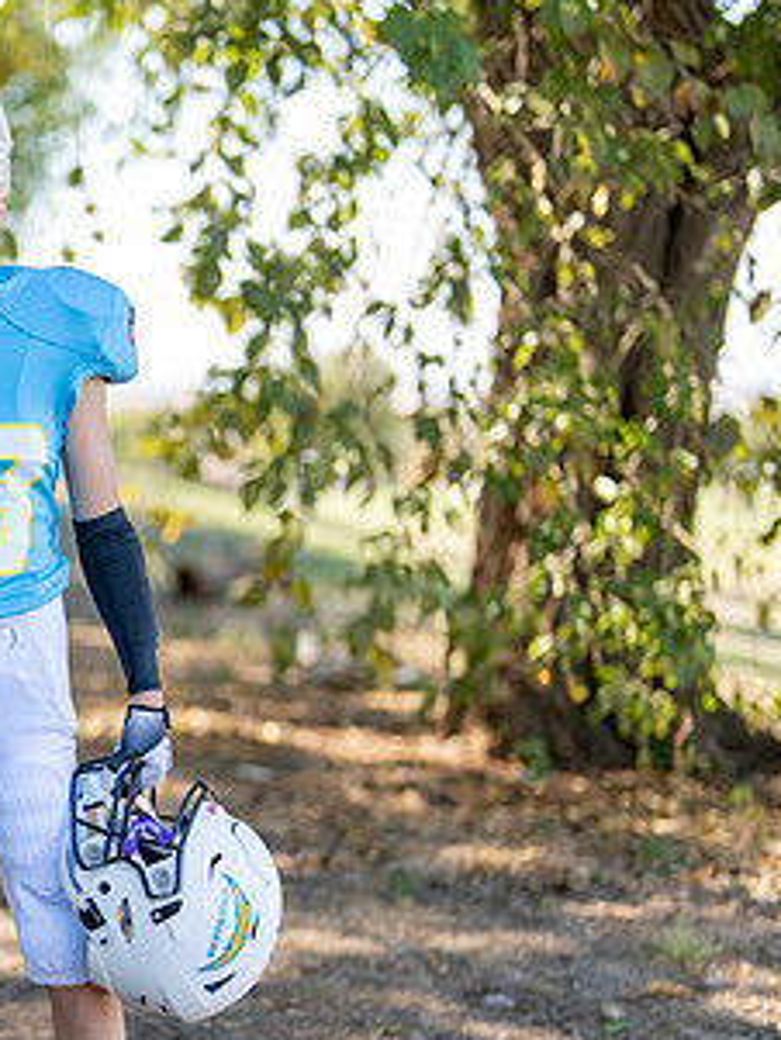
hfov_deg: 14.2
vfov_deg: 19.2
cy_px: 668
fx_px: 3066
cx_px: -48
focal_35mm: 102
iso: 100
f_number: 1.2
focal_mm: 50
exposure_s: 1/1250
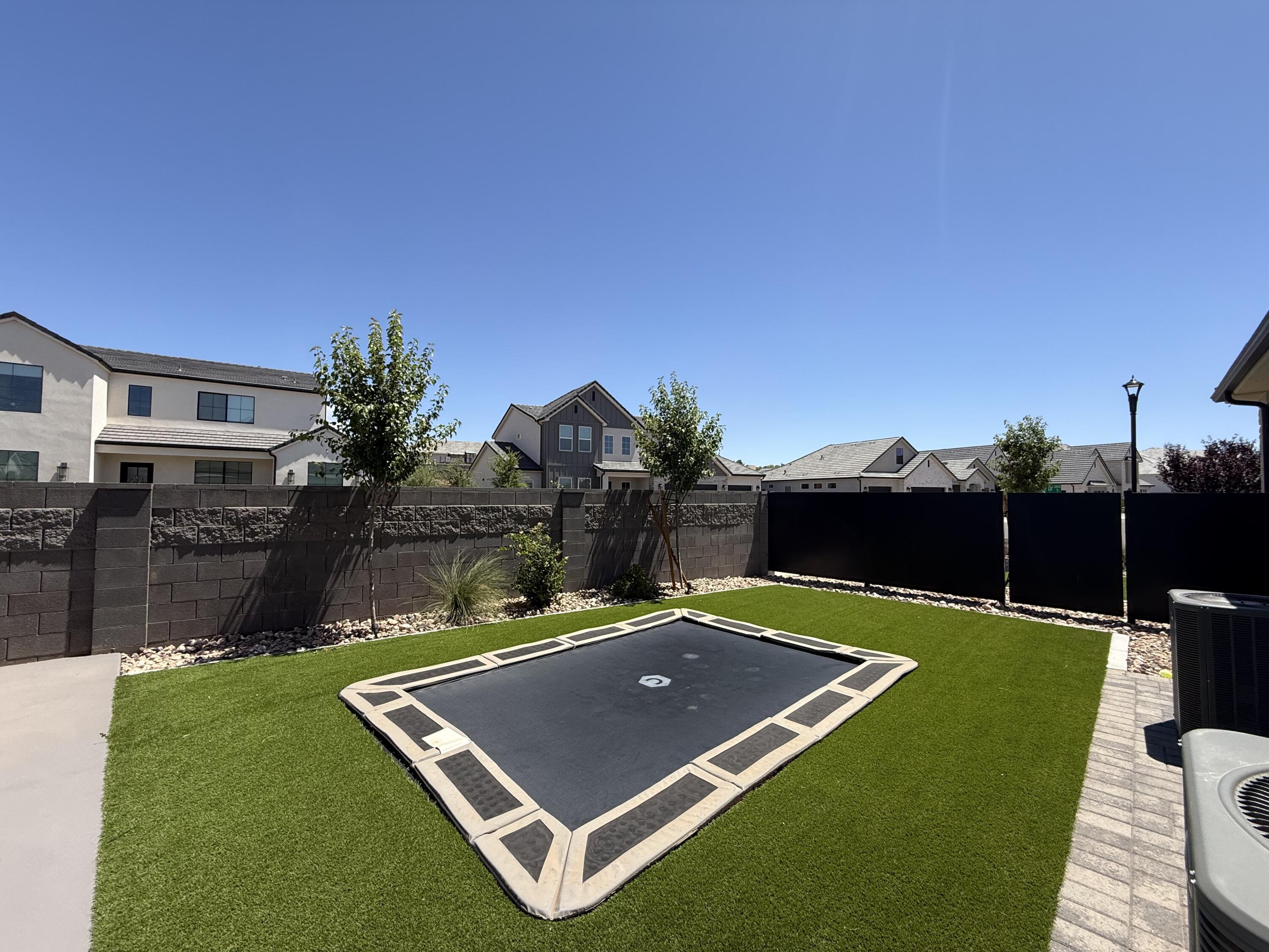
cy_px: 476
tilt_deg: +2.7
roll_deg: -0.3
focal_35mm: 14
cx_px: 634
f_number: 2.2
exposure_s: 1/1464
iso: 50
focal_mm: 2.22
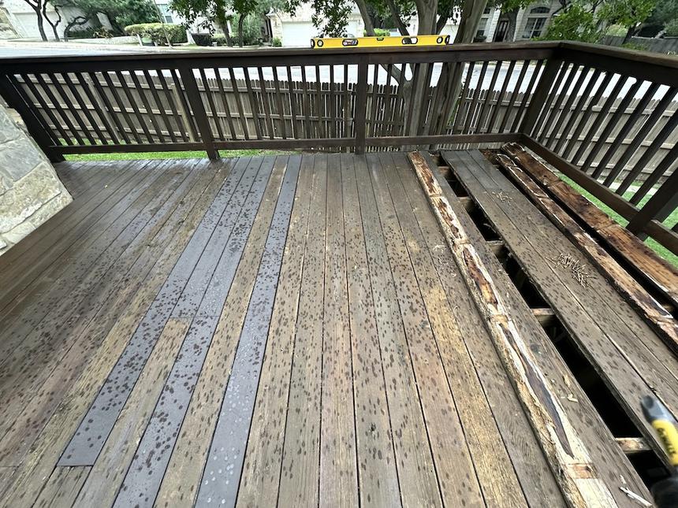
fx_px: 274
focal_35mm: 14
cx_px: 339
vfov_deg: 85.7
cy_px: 254
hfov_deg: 102.1
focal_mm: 2.22
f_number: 2.2
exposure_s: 1/99
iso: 125
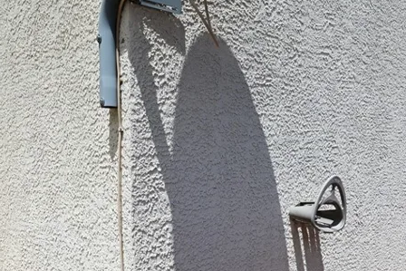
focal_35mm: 32
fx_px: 361
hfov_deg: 58.7
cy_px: 184
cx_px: 213
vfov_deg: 40.5
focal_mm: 14
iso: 100
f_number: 20
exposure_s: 1/60
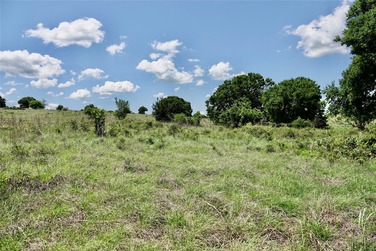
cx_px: 188
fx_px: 251
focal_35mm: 24
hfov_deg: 73.7
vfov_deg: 53.1
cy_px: 126
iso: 100
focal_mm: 8.8
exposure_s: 1/1000
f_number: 4
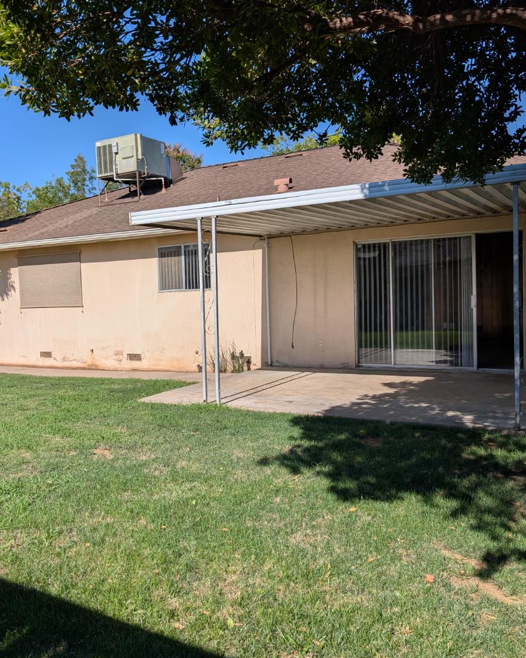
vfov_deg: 55.7
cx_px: 176
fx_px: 623
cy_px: 325
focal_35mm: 32
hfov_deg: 45.1
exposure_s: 1/1637
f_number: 1.68
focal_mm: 6.9
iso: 23
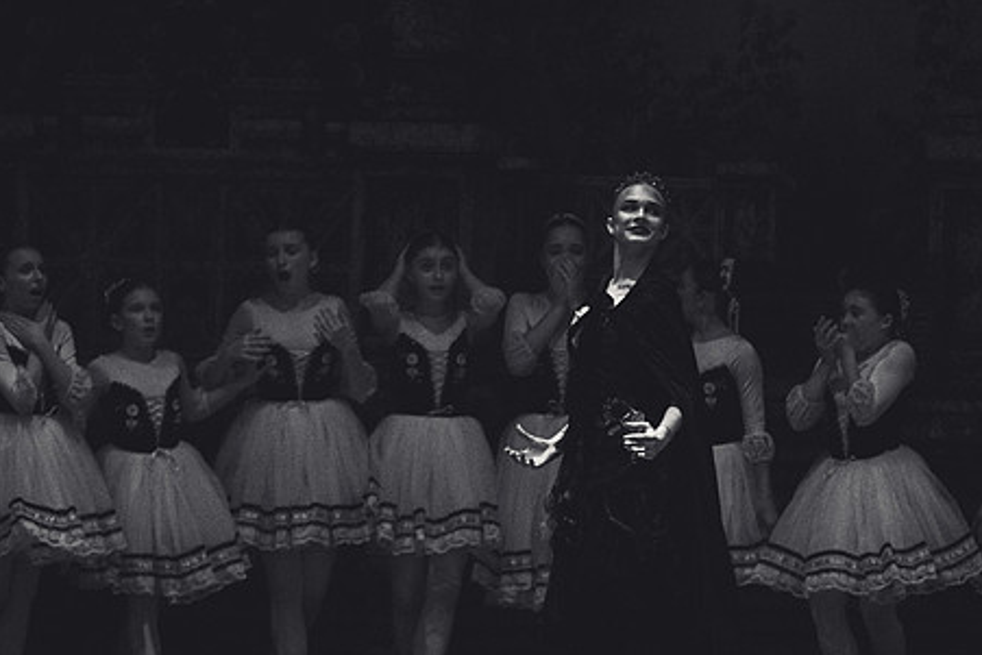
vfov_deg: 3.5
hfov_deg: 5.3
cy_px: 386
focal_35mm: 389
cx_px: 626
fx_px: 10614
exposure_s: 1/320
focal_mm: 200
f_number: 2.8
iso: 12800
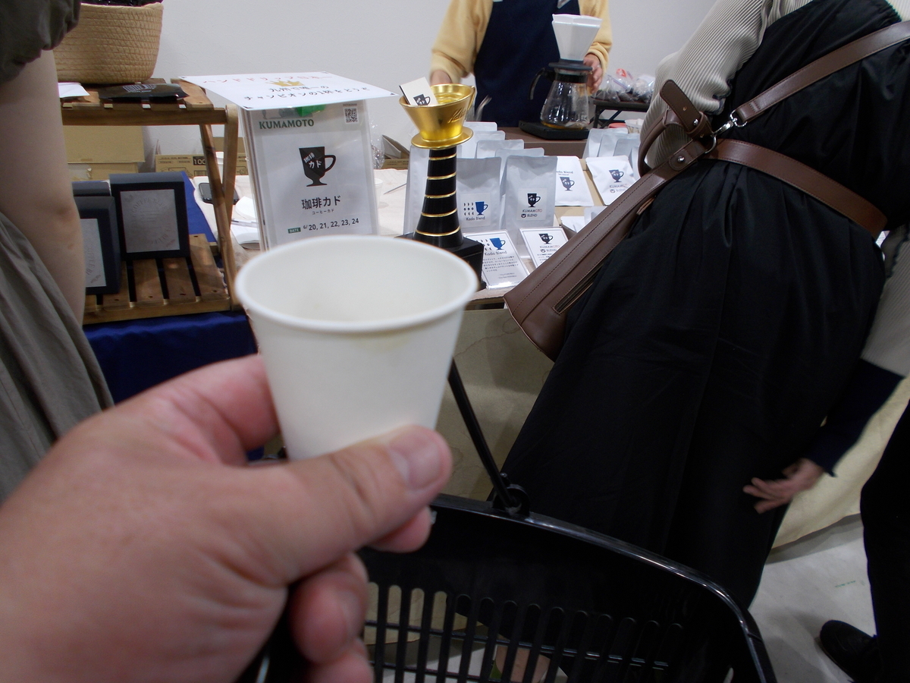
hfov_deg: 60.0
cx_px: 455
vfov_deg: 46.8
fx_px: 789
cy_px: 342
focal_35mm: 30
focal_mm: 5.3
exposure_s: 1/25
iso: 100
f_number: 3.4
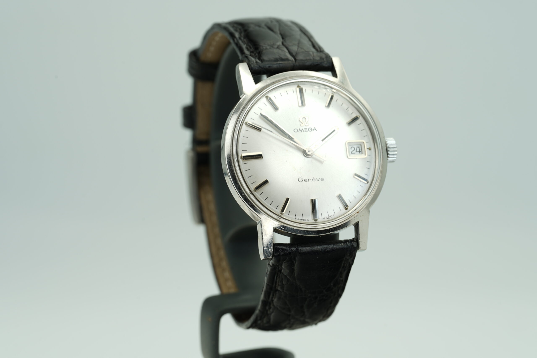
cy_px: 179
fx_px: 1566
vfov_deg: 13.0
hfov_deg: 19.5
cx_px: 268
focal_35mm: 105
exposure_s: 1/10
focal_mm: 105
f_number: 10
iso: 80
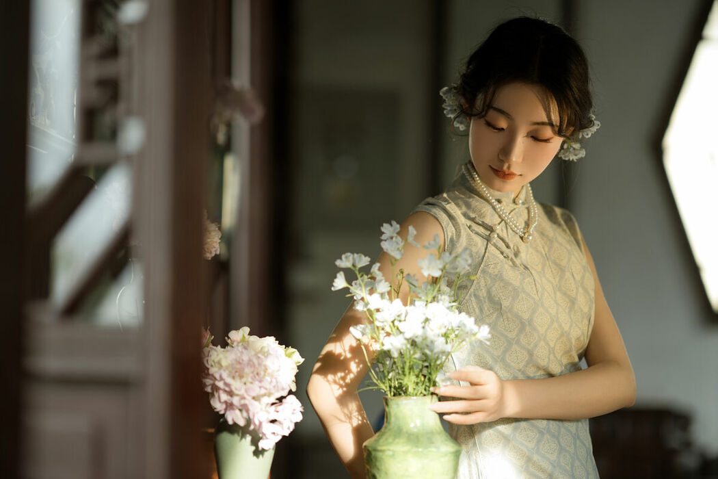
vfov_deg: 16.1
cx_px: 359
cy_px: 240
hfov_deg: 23.9
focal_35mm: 85
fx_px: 1695
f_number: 1.4
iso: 200
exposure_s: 1/250
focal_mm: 85
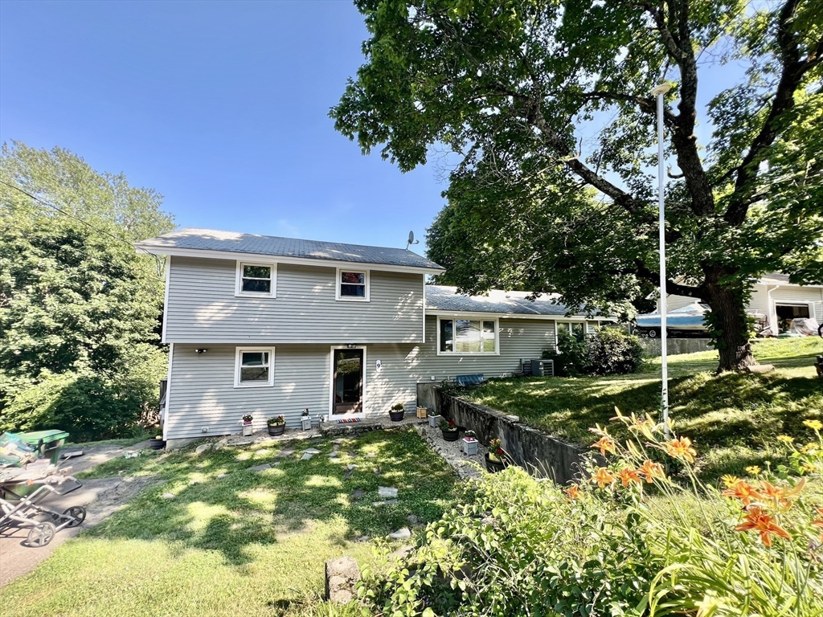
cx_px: 412
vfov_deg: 89.9
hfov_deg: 106.2
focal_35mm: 13
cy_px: 308
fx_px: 309
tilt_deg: +3.9
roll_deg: -0.8
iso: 32
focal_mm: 1.57
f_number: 1.8
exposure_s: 1/274
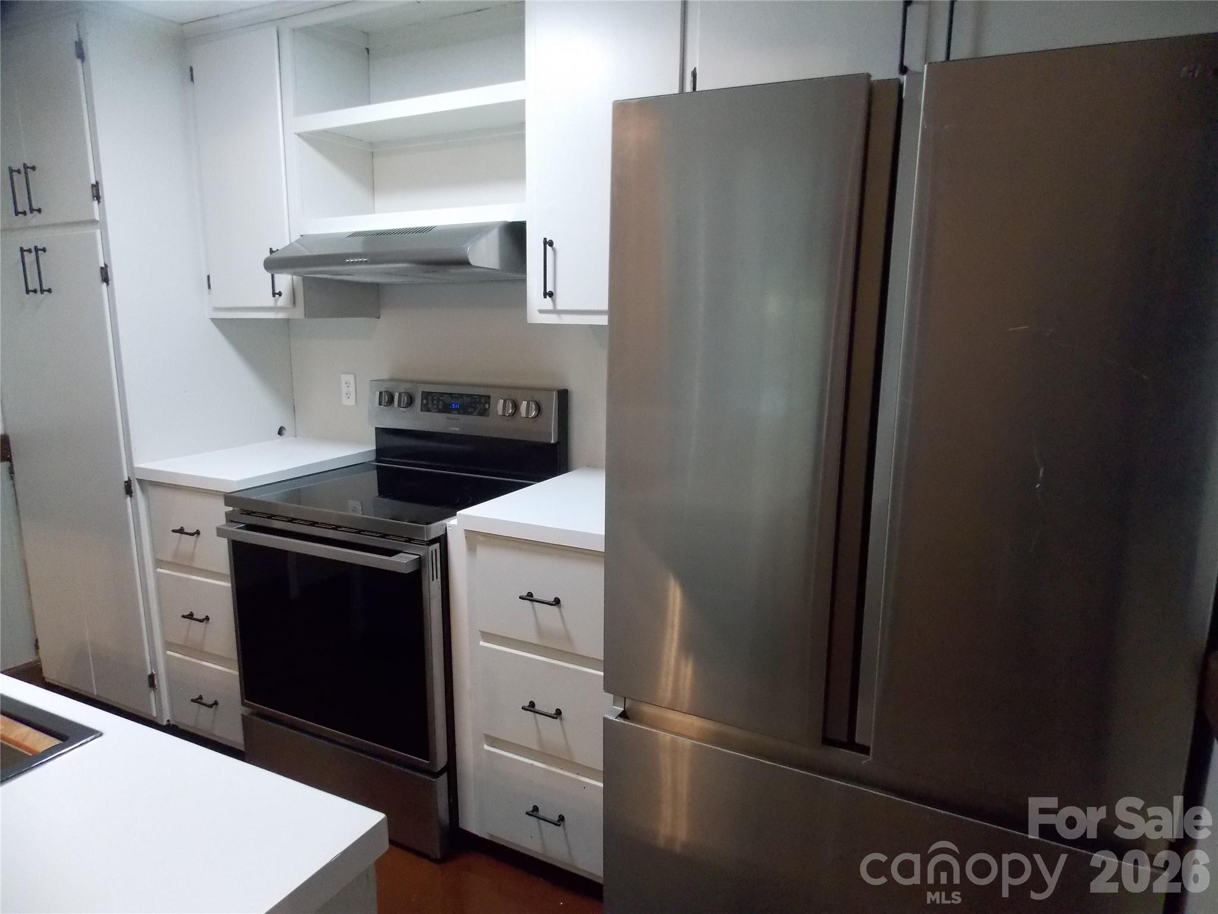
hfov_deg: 73.9
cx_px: 609
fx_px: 809
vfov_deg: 58.9
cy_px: 457
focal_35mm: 23
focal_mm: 4
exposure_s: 1/30
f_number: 3.1
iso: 400
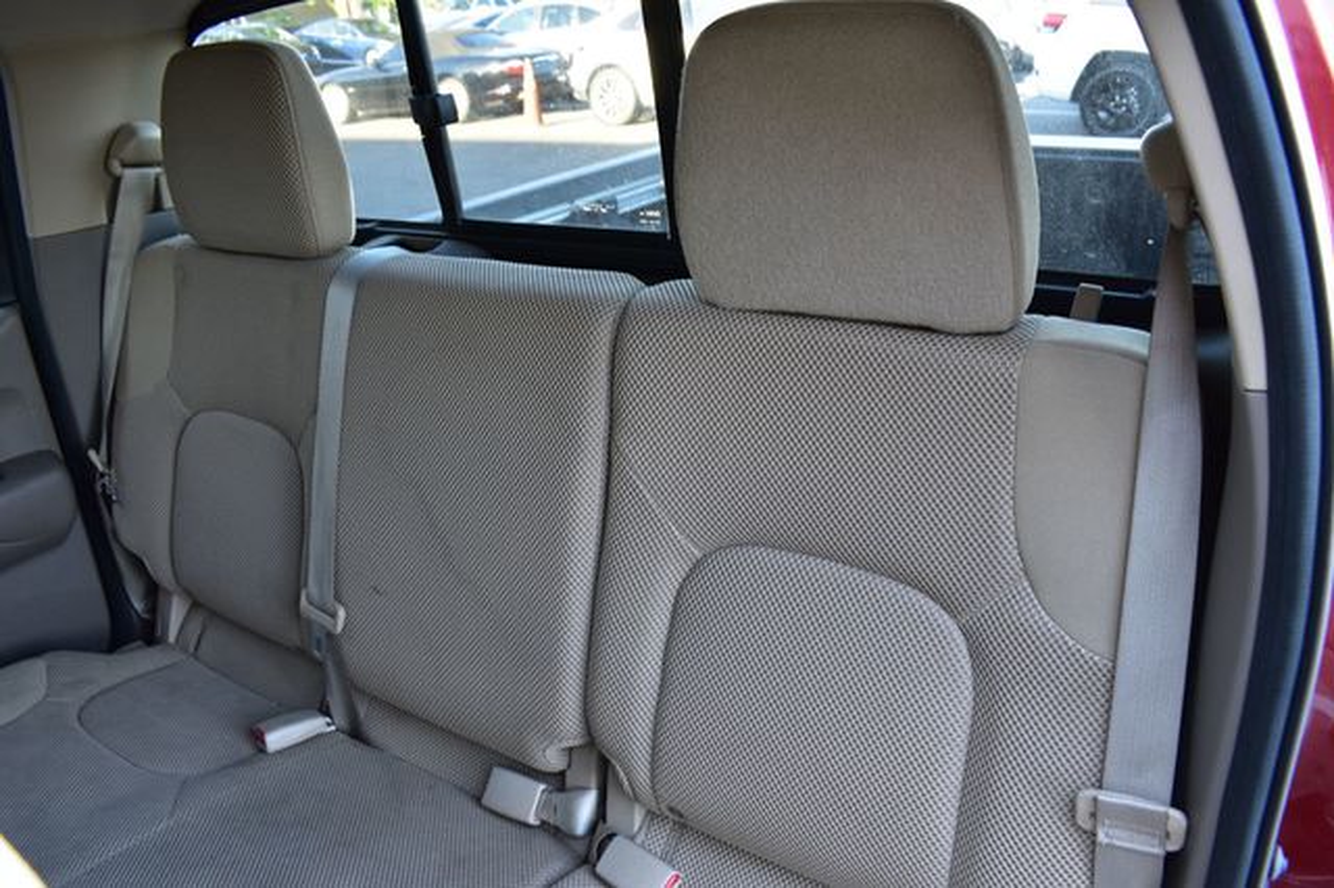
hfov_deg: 67.4
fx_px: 1000
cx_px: 667
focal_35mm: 27
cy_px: 444
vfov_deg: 47.9
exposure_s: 1/20
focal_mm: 18
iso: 400
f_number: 6.3
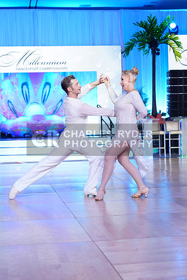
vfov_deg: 28.8
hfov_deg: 19.5
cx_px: 94
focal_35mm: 70
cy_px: 140
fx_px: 545
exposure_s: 1/400
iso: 2500
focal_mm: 70
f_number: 4
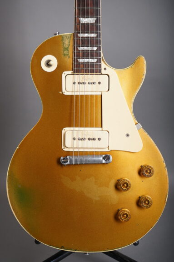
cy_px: 131
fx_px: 508
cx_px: 87
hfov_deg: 19.4
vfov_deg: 28.9
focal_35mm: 70
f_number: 8
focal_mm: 70
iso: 160
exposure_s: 1/160
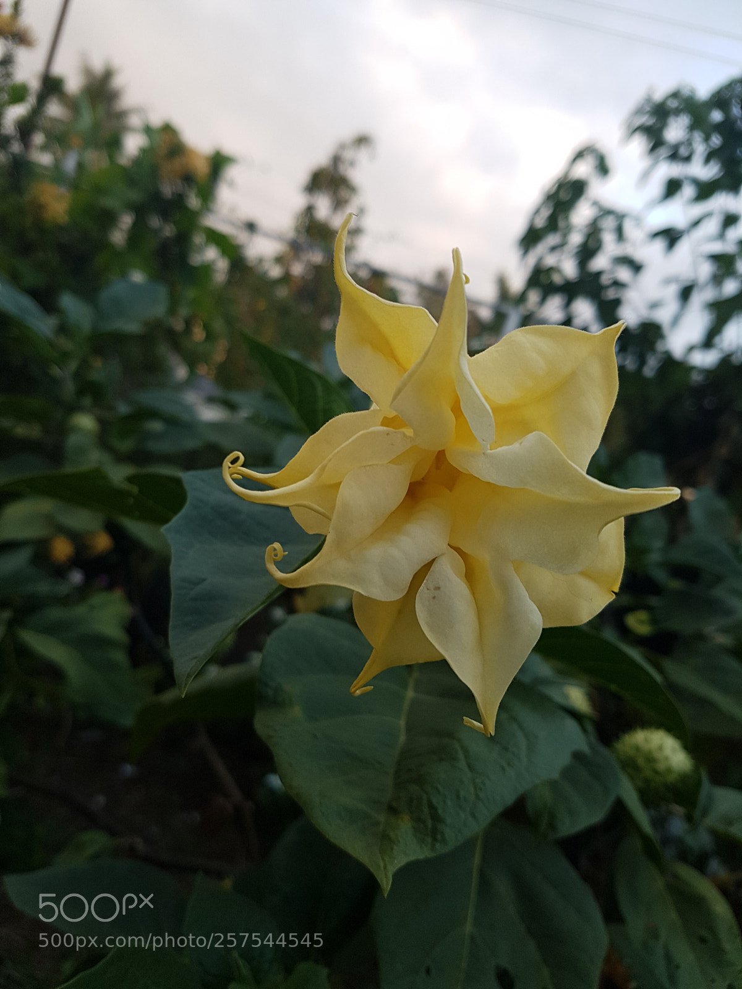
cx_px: 371
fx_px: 743
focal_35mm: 26
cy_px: 494
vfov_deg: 67.3
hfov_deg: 53.1
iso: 50
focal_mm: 4.2
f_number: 1.7
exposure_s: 1/116
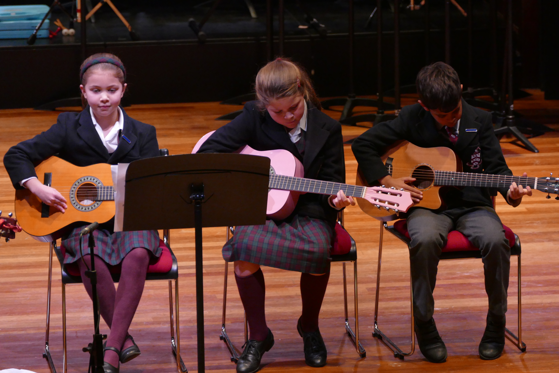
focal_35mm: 315
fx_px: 4891
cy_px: 186
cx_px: 280
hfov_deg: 6.5
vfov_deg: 4.4
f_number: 4
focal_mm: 114.8
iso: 1000
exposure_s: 1/125
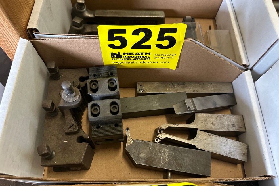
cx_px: 136
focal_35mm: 26
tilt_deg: -64.6
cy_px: 105
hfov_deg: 69.4
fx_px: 201
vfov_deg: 49.4
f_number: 1.78
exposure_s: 1/60
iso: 320
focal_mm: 6.86
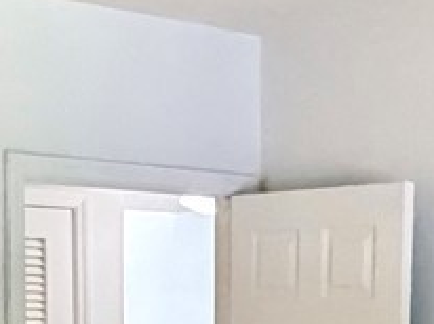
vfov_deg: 12.7
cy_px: 515
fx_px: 1365
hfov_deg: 18.0
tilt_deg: -8.9
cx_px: 301
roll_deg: -0.4
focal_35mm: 109
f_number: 2.2
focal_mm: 2.22
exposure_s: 1/60
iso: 1000
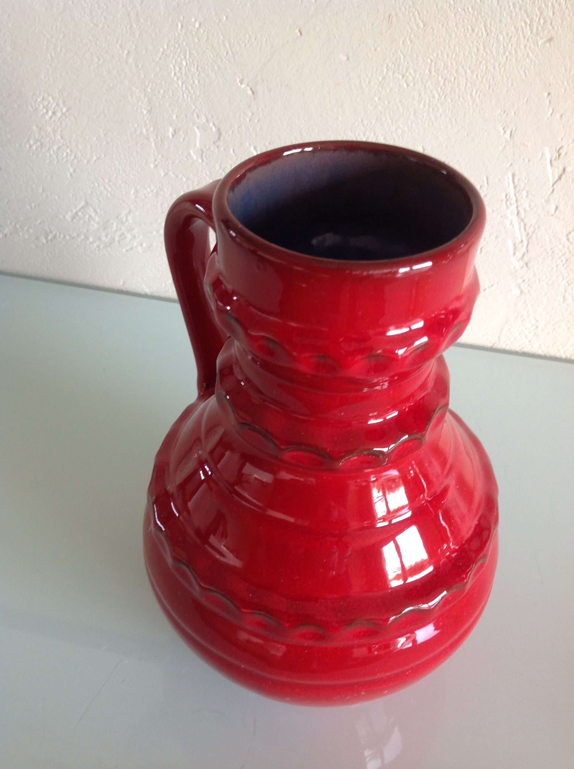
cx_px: 287
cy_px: 384
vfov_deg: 52.7
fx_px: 776
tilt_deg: -40.9
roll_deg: -1.9
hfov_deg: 40.6
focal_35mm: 35
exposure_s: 1/15
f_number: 2.4
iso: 64
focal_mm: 4.28
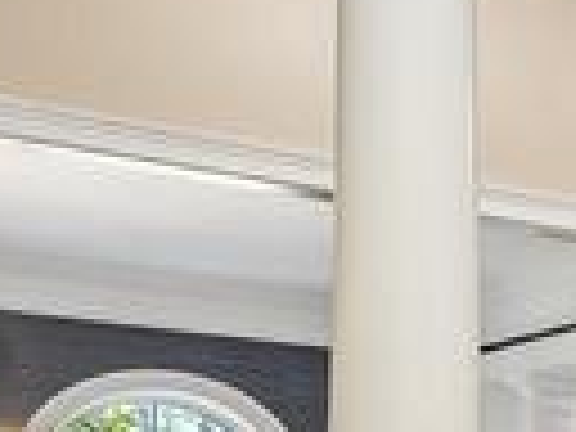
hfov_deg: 9.4
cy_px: 677
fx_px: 1914
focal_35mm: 115
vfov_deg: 12.2
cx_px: 2038
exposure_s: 1/30
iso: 400
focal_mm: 15
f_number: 8
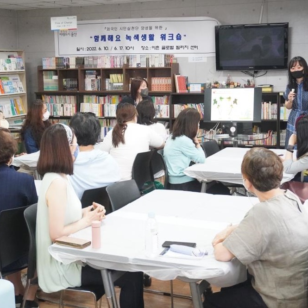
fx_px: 560
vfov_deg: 30.7
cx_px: 132
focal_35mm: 56
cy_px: 154
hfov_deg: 30.7
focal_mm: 29
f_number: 4.5
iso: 6400
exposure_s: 1/250
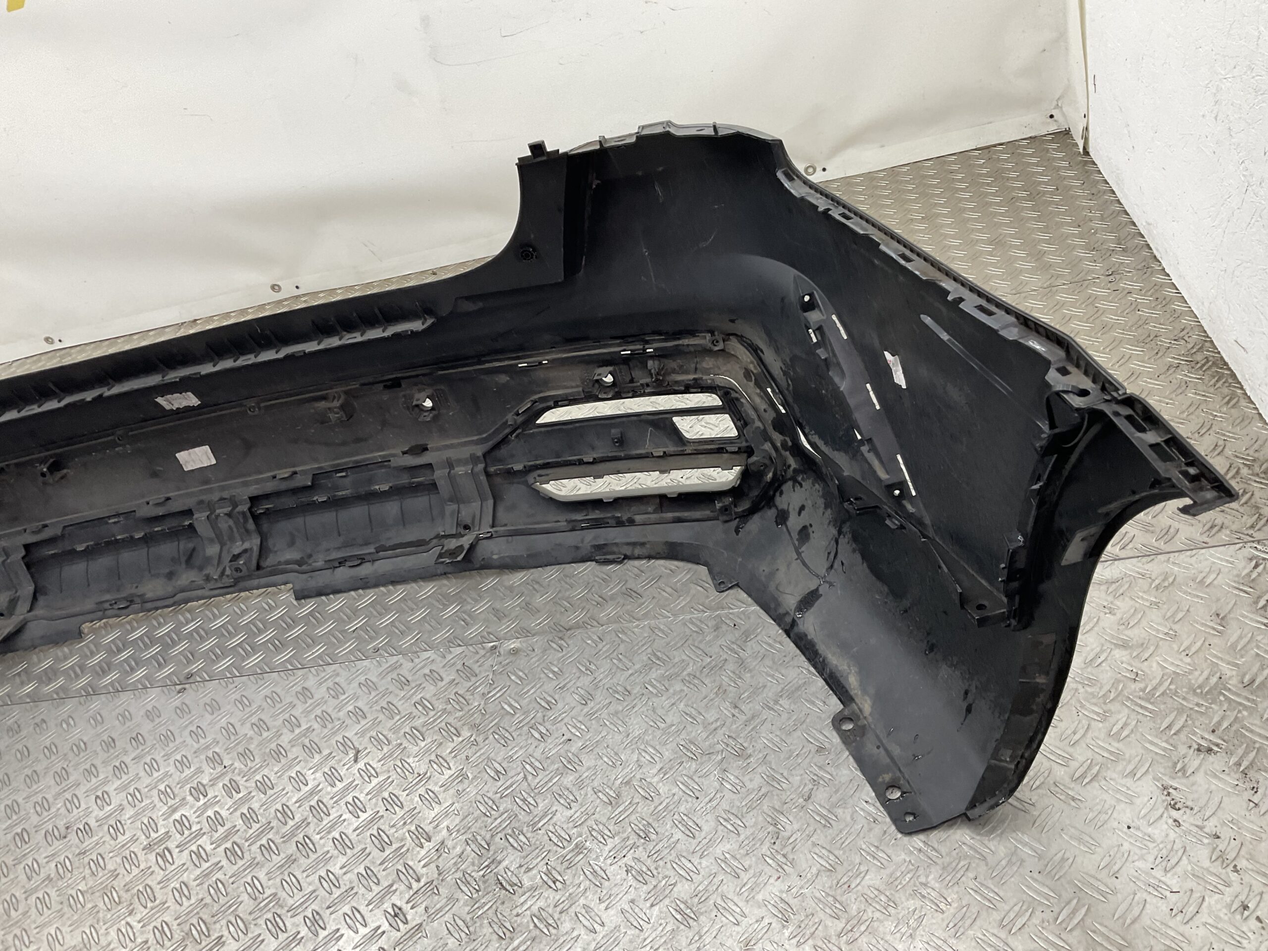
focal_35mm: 29
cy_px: 476
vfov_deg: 48.2
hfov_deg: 61.7
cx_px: 634
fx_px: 1062
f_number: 1.8
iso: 50
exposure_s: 1/120
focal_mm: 3
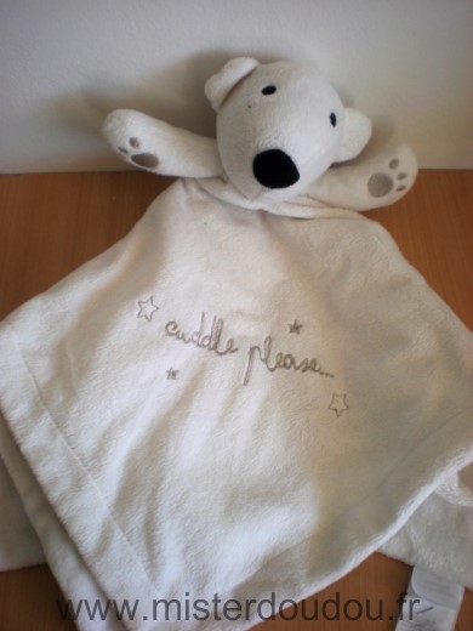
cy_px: 316
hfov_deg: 37.7
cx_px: 236
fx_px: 692
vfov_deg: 49.0
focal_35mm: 38
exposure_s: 1/61.5
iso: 82
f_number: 3.1
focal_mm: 6.3
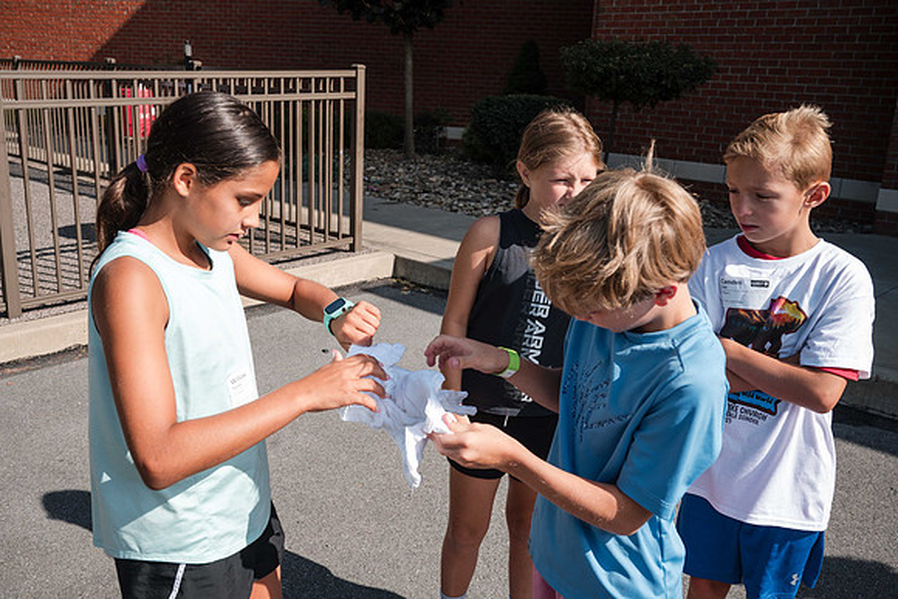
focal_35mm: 31
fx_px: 785
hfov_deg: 59.5
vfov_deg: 41.8
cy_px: 290
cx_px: 432
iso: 100
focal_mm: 30
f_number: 6.3
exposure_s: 1/320
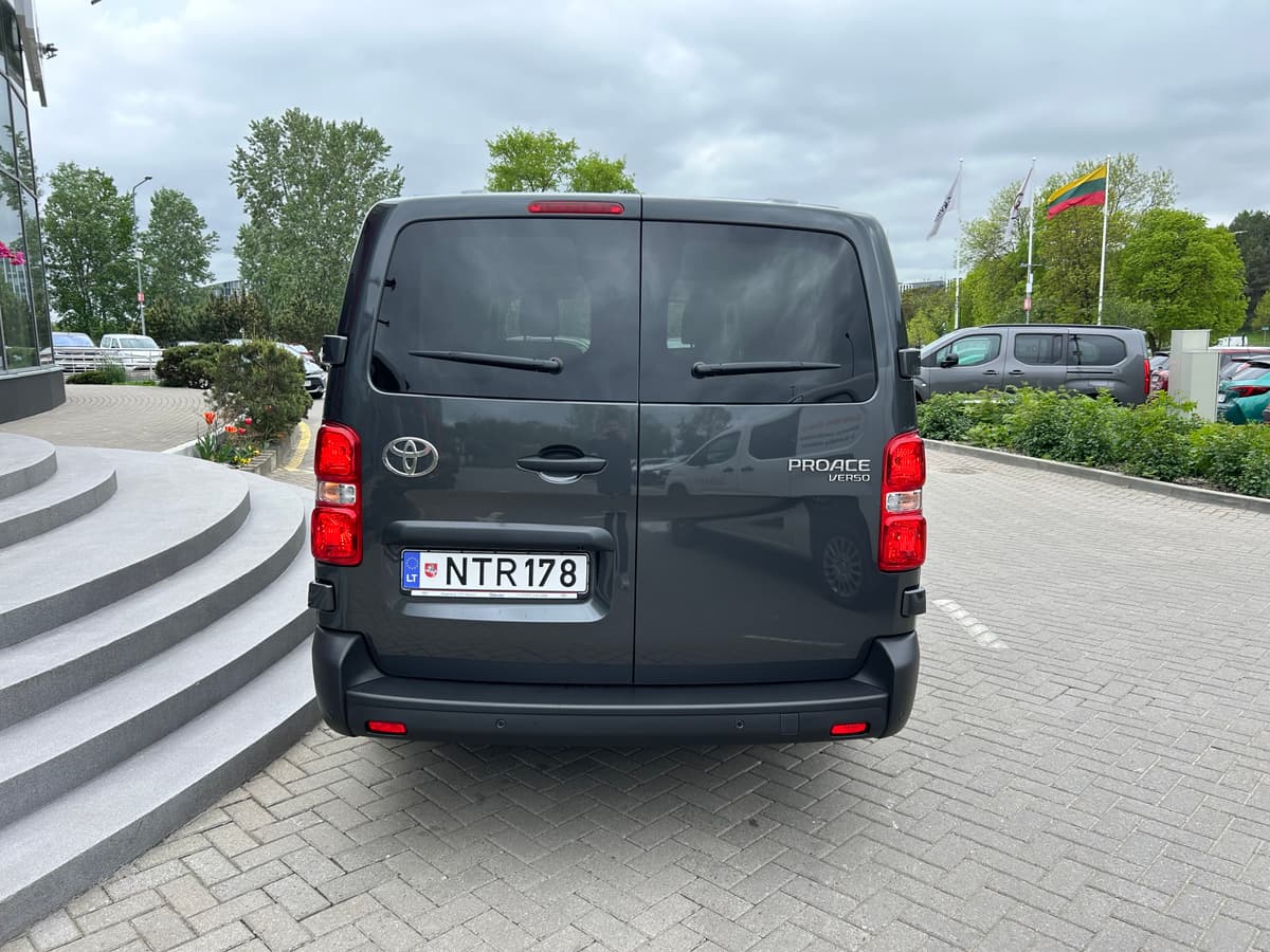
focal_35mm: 26
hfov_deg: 67.3
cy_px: 476
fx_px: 954
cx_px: 635
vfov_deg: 53.1
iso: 50
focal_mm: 5.7
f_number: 1.5
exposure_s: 1/513
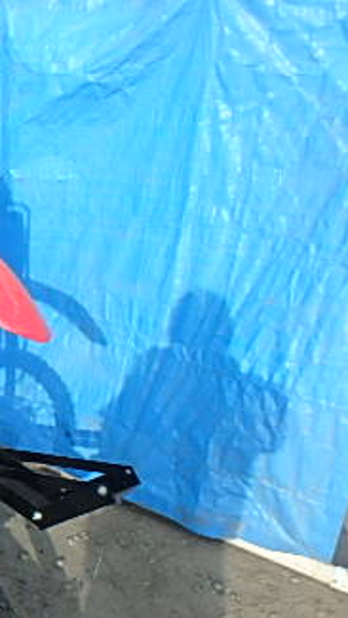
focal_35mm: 45
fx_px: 738
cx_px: -183
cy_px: 396
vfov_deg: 45.0
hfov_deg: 21.8
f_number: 3.5
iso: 125
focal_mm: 3.7
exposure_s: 1/640
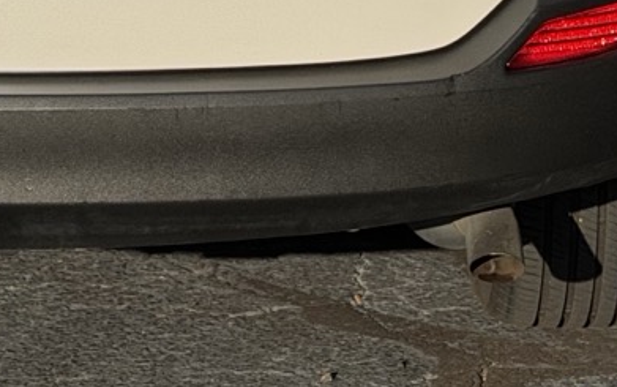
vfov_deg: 6.2
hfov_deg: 10.0
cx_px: -5
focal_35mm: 208
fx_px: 3500
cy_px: -235
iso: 80
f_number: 1.78
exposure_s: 1/7874
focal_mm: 6.76
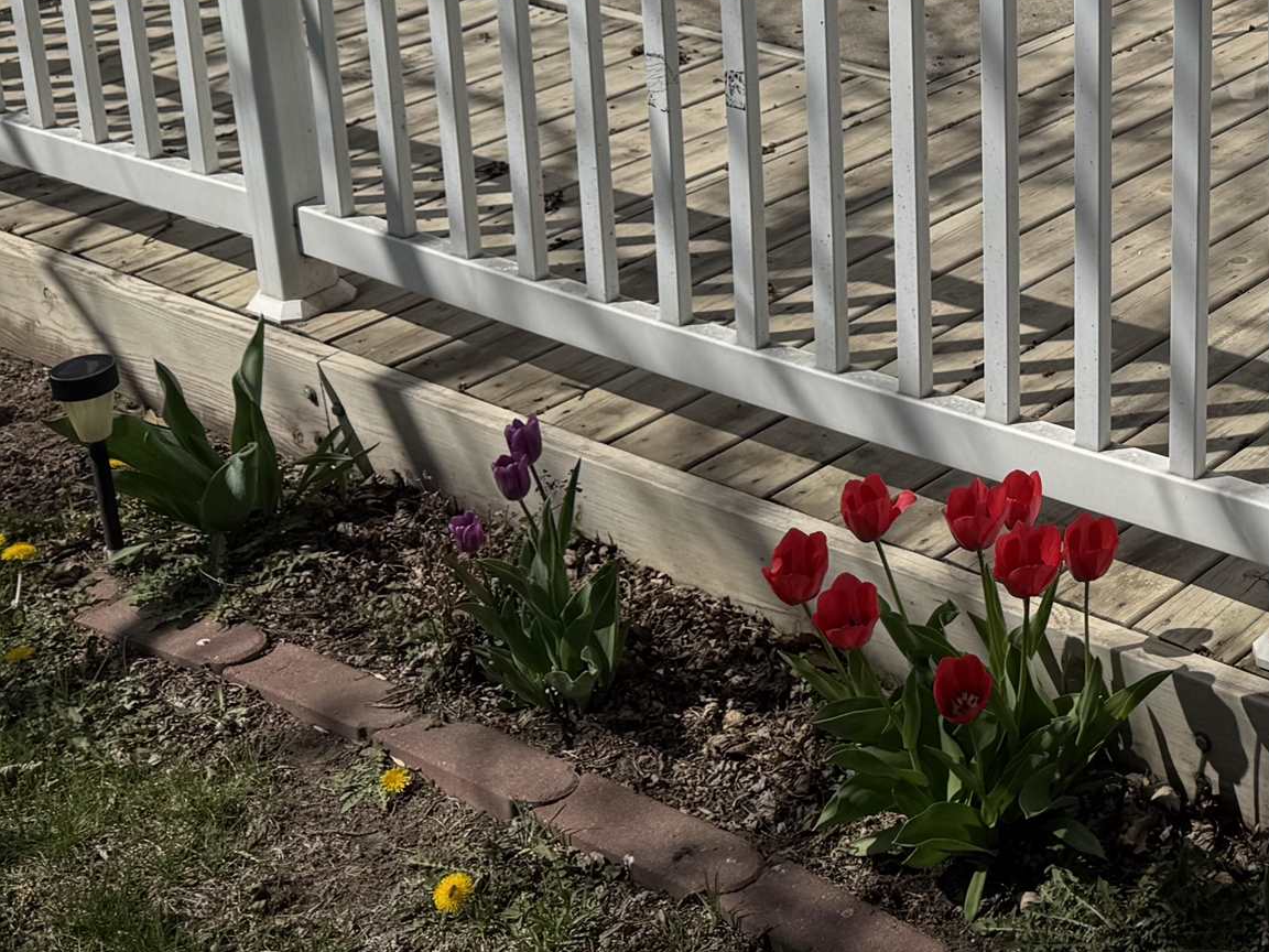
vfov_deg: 21.8
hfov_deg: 27.0
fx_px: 2346
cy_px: -68
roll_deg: -0.7
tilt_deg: -16.5
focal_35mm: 64
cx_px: 1497
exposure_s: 1/12346
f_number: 1.78
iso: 80
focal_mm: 6.76
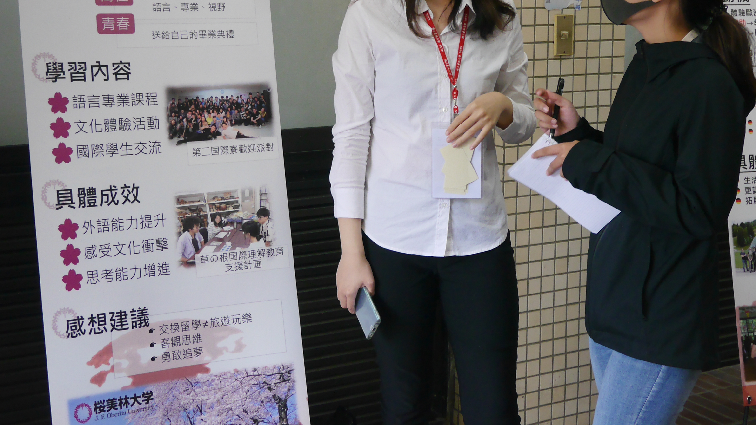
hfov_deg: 31.4
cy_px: 91
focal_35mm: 67
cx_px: 401
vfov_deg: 17.9
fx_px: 1343
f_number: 4.5
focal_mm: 21
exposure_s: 1/60
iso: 640
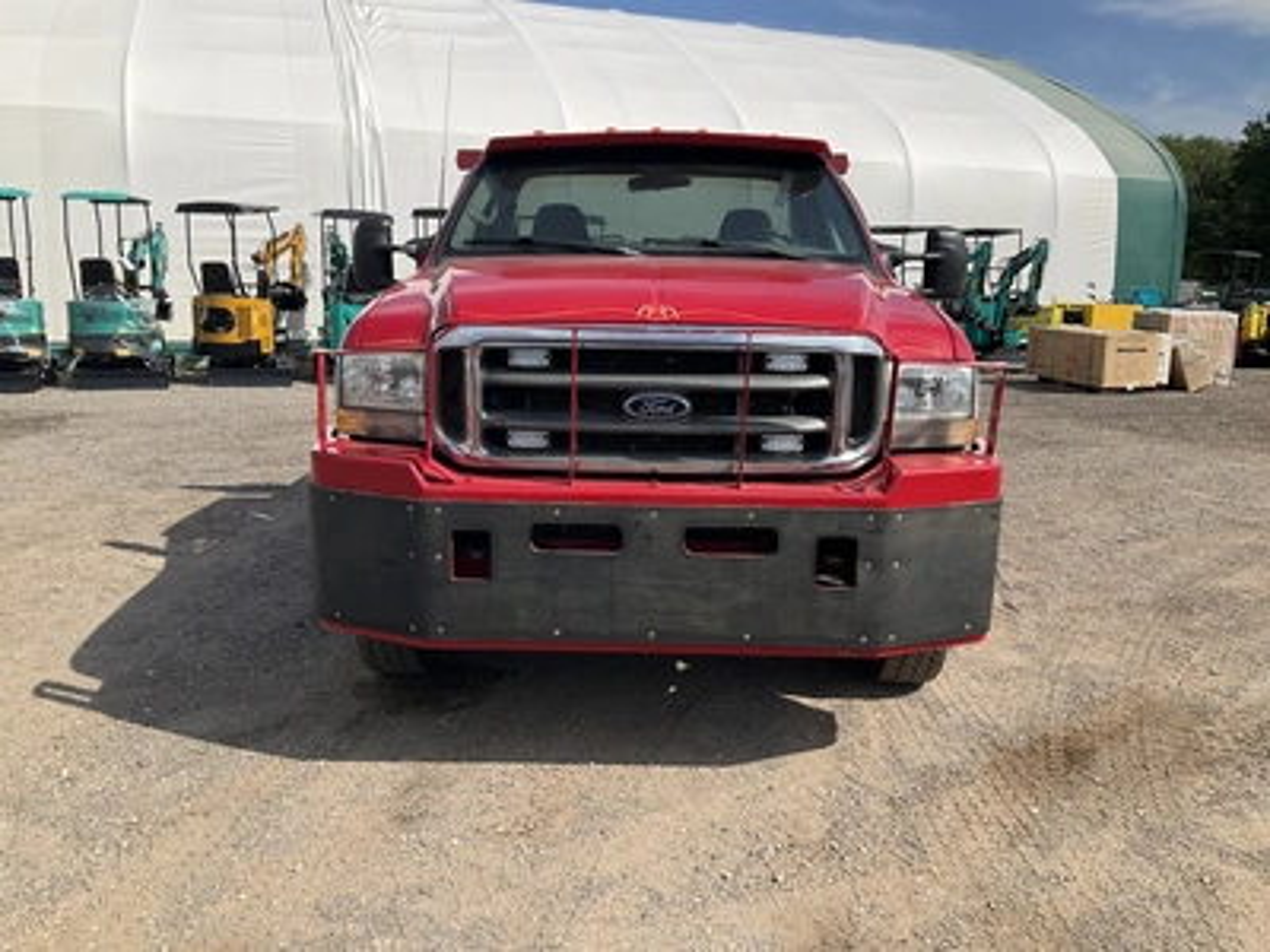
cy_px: 476
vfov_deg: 48.2
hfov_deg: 61.7
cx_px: 635
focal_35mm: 29
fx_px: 1064
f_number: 1.8
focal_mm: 3
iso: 25
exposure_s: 1/2227
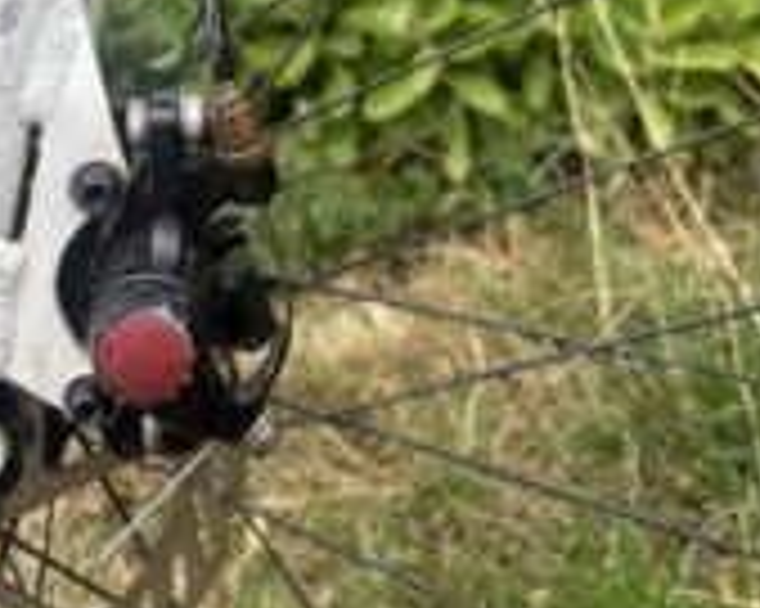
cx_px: 193
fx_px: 1214
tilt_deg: -7.0
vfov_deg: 25.4
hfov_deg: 34.1
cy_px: -113
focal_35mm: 54
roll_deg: +13.5
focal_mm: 5.96
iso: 50
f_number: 1.6
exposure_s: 1/452
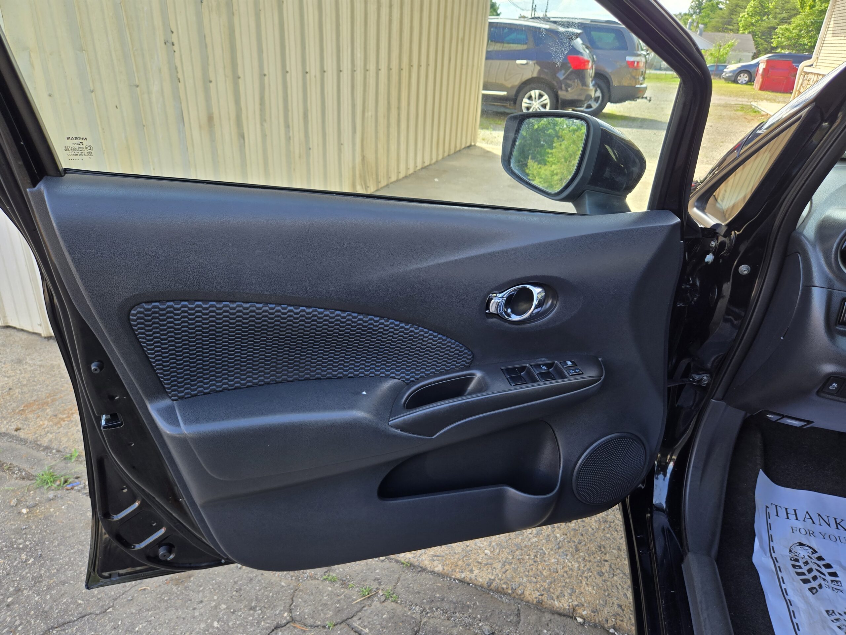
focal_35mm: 23
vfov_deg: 58.9
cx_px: 423
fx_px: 562
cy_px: 318
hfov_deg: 73.9
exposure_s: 1/195
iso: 25
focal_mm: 5.4
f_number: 1.8
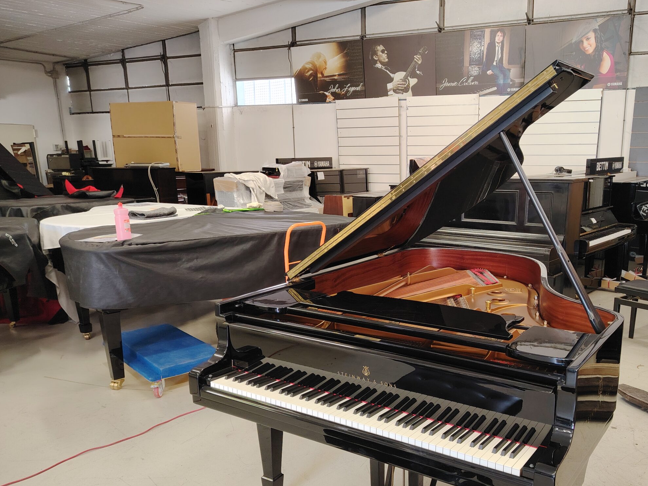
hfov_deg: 57.7
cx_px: 403
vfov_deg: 45.1
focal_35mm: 31
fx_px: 580
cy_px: 303
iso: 663
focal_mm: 5.25
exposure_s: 1/33.3
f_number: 1.75
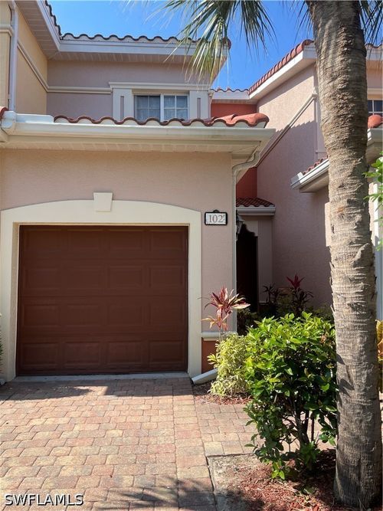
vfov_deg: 67.3
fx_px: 384
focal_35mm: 26
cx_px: 192
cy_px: 256
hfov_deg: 53.0
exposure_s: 1/1335
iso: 32
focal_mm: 4.2
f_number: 1.6
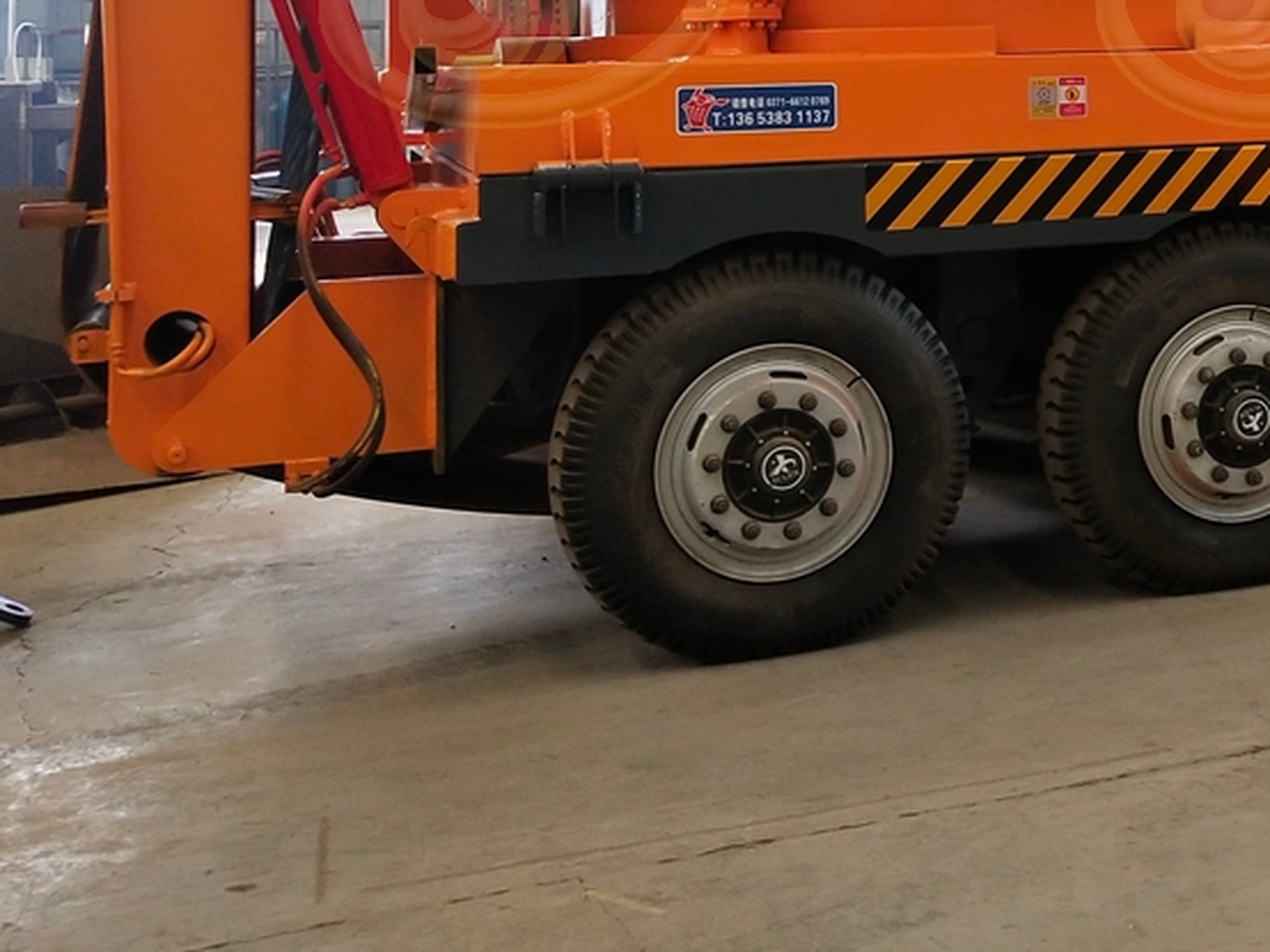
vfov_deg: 21.6
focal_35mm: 65
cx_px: 1304
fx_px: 2384
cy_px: -50
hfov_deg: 27.9
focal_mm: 3.95
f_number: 1.8
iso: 381
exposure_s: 1/50
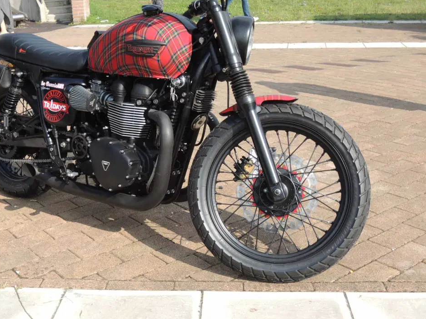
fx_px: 628
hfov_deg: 37.3
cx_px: 164
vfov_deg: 28.6
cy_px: 172
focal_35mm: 51
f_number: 3.3
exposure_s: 1/500
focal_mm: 7.2
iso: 100
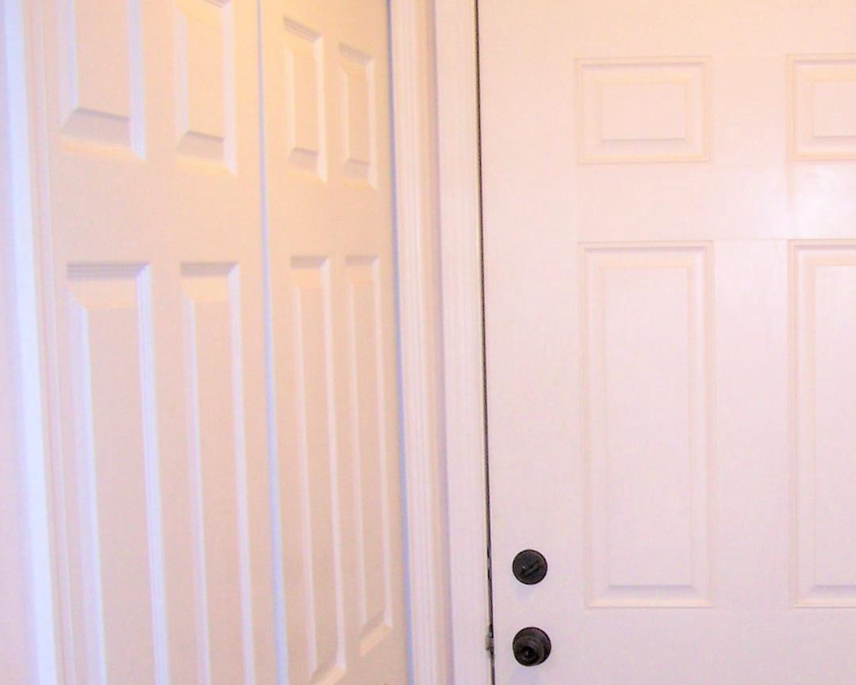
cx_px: 713
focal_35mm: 71
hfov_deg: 26.2
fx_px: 1799
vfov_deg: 21.4
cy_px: 523
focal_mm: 6.3
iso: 140
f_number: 2.8
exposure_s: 1/60
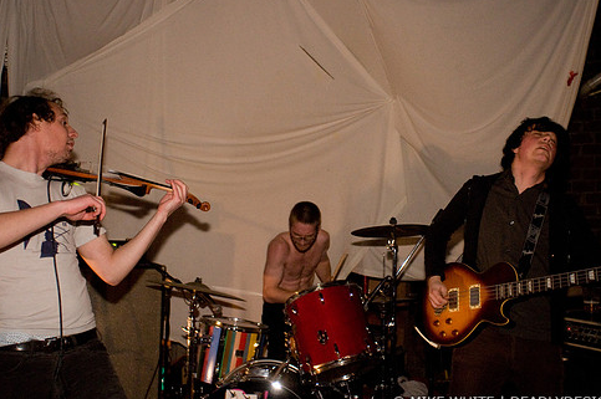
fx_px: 600
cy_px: 173
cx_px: 307
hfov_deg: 53.2
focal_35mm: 36
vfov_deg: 36.7
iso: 1250
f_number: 2.8
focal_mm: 20
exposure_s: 1/50
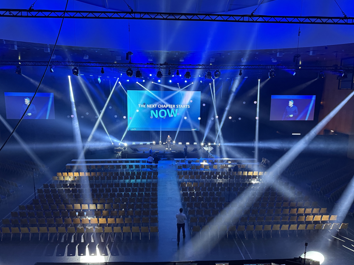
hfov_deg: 69.4
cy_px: 131
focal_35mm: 25
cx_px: 174
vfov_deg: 54.9
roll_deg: -0.3
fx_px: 256
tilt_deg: -8.4
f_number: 1.78
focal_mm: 6.76
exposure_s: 1/60
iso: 320
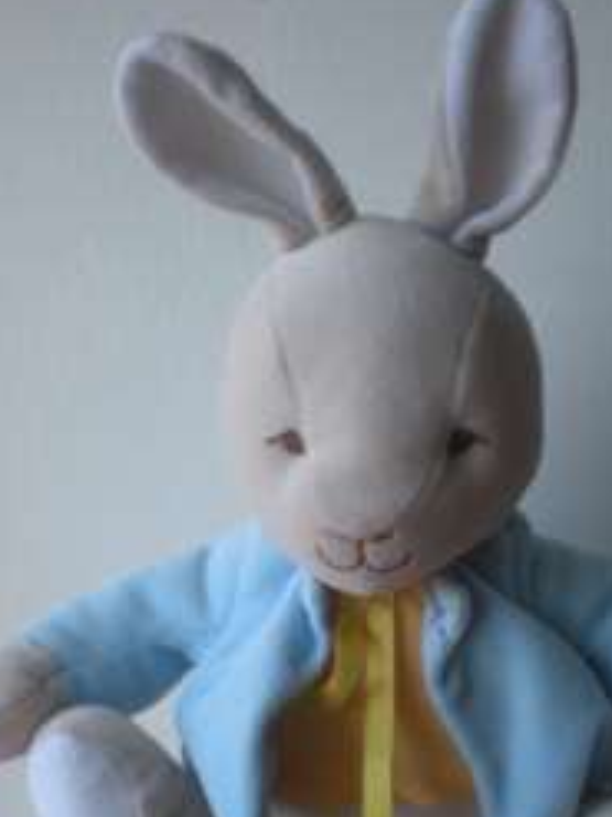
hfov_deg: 24.3
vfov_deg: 31.7
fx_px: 1416
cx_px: 374
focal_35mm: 60
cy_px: 602
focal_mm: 6.3
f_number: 3.1
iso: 75
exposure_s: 1/61
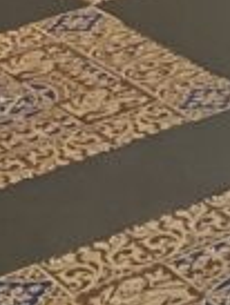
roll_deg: +0.9
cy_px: -655
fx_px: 1716
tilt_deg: +1.6
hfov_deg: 6.9
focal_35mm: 194
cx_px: 677
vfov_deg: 8.4
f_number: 1.6
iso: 500
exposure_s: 1/33
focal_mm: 4.2
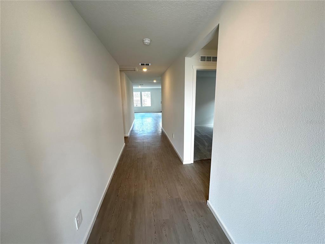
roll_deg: +0.9
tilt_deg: -10.7
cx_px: 162
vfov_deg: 85.7
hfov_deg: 102.1
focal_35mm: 14
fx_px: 131
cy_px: 122
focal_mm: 2.22
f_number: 2.2
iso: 100
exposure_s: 1/120
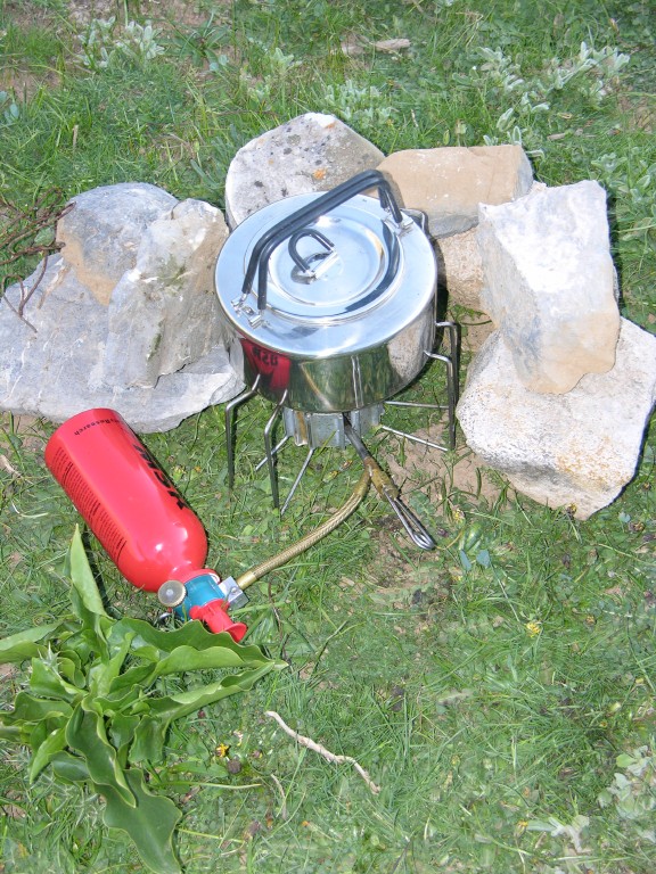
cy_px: 437
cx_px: 328
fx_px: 1668
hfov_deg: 22.3
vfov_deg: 29.4
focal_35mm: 66
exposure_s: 1/60.3
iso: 50
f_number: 3.2
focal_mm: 16.8
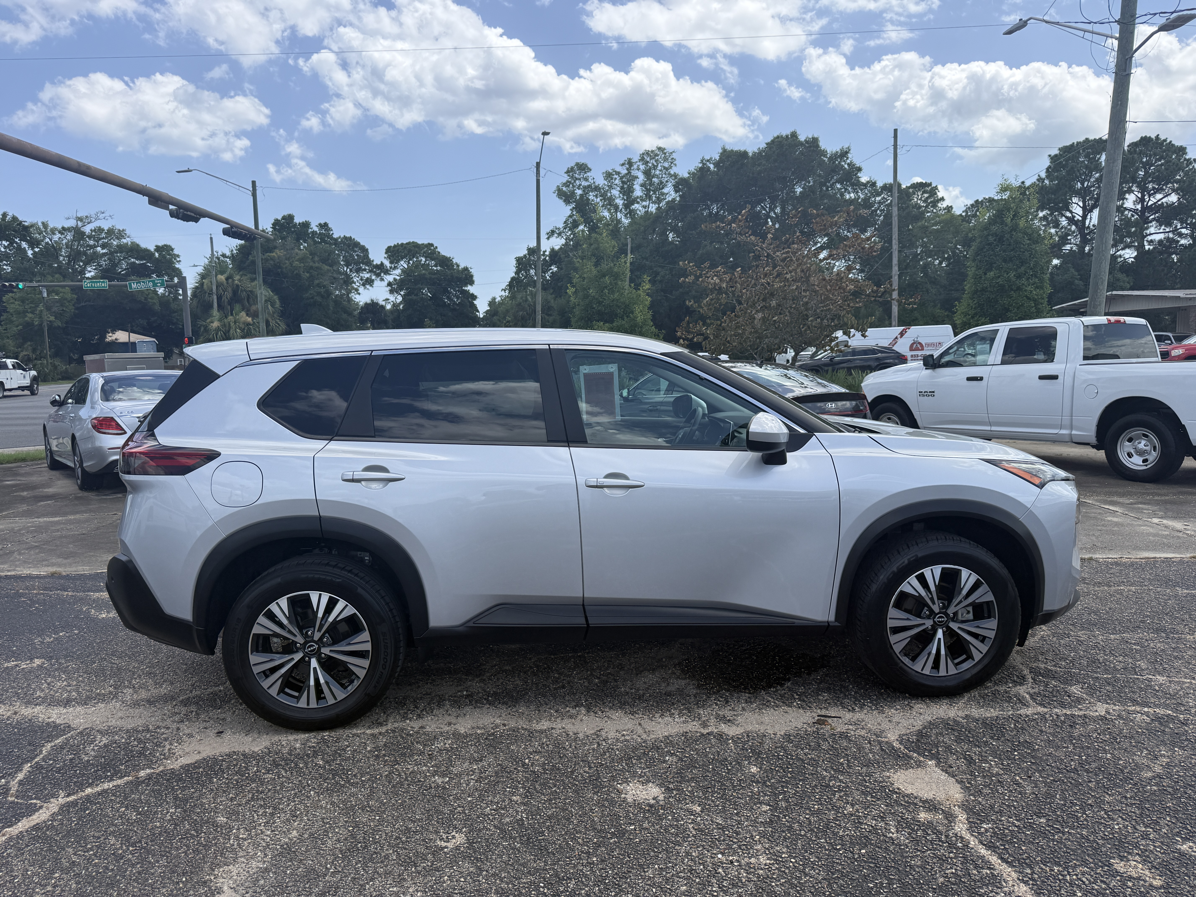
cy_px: 448
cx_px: 598
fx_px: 829
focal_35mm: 24
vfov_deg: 56.8
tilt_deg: -4.9
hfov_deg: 71.6
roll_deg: +0.5
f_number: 1.78
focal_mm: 6.76
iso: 80
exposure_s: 1/3584
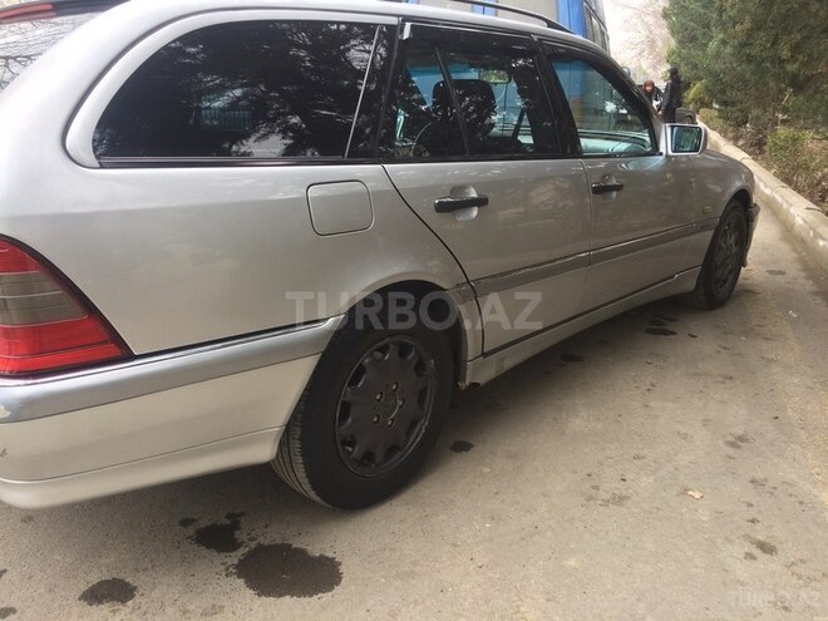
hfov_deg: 61.7
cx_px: 414
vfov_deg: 48.2
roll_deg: +0.4
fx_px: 694
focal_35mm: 29
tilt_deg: -16.0
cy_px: 310
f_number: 2.2
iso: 50
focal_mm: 4.15
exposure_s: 1/100
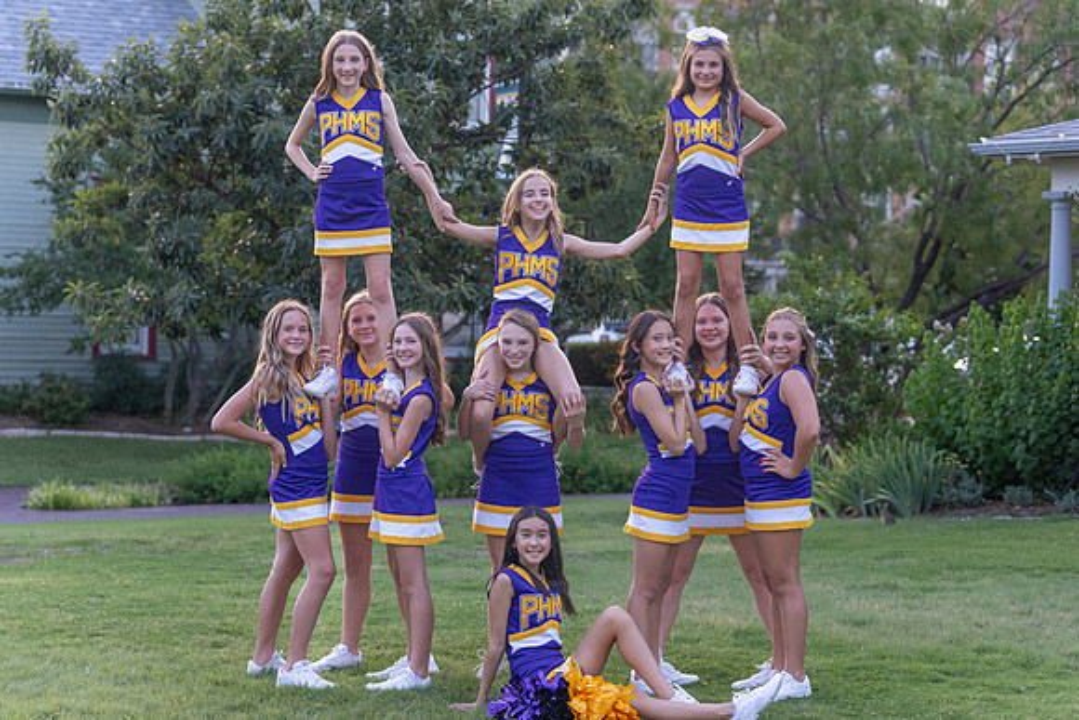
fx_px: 2758
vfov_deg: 14.9
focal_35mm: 92
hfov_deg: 22.1
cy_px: 360
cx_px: 540
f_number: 4
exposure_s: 1/400
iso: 1250
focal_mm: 92
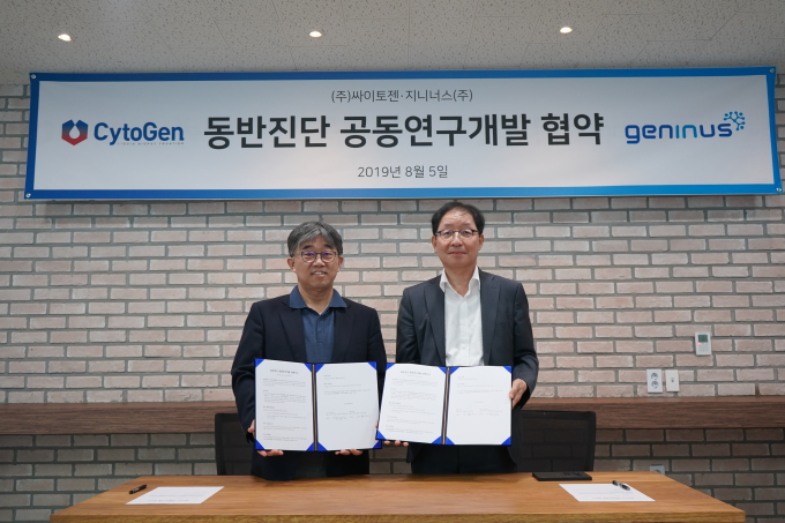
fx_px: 719
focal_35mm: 33
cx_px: 392
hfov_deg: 57.2
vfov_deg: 40.0
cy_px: 262
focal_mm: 33
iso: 1250
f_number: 4
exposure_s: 1/160
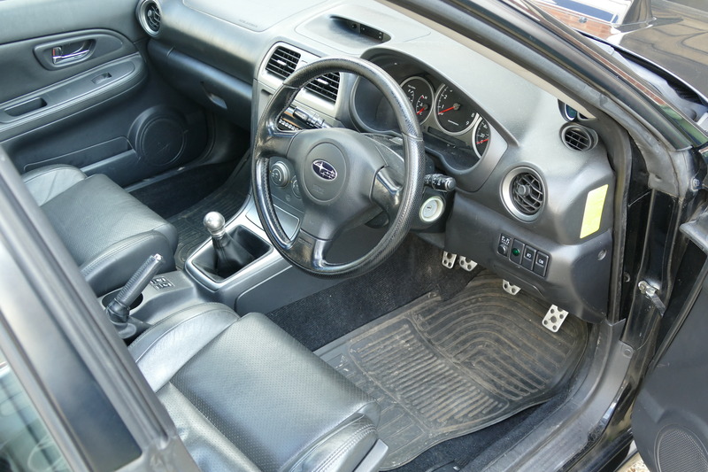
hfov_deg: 48.5
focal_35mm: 40
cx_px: 354
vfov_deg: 33.4
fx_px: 786
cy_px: 236
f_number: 3.1
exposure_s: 1/80
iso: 320
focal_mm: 14.5
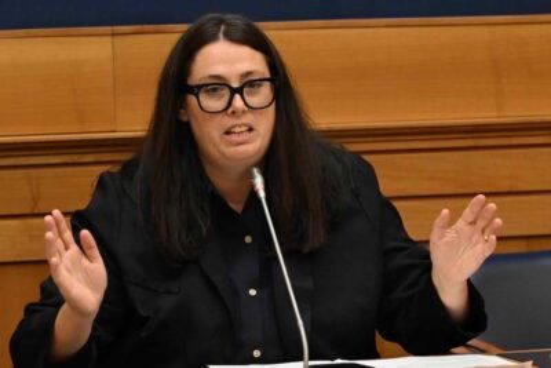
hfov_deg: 15.2
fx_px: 2067
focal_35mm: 135
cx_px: 276
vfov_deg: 10.2
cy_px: 184
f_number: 5
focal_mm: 135
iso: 2500
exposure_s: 1/160
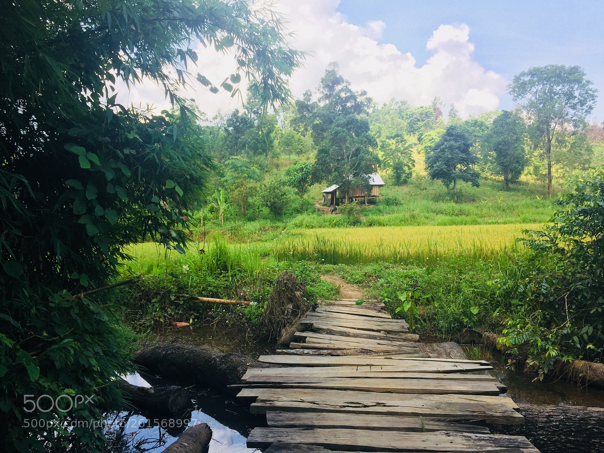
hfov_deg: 61.7
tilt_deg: -1.5
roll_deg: -0.3
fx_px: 506
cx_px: 302
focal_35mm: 29
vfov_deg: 48.2
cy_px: 226
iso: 32
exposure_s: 1/670
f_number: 2.2
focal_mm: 4.15
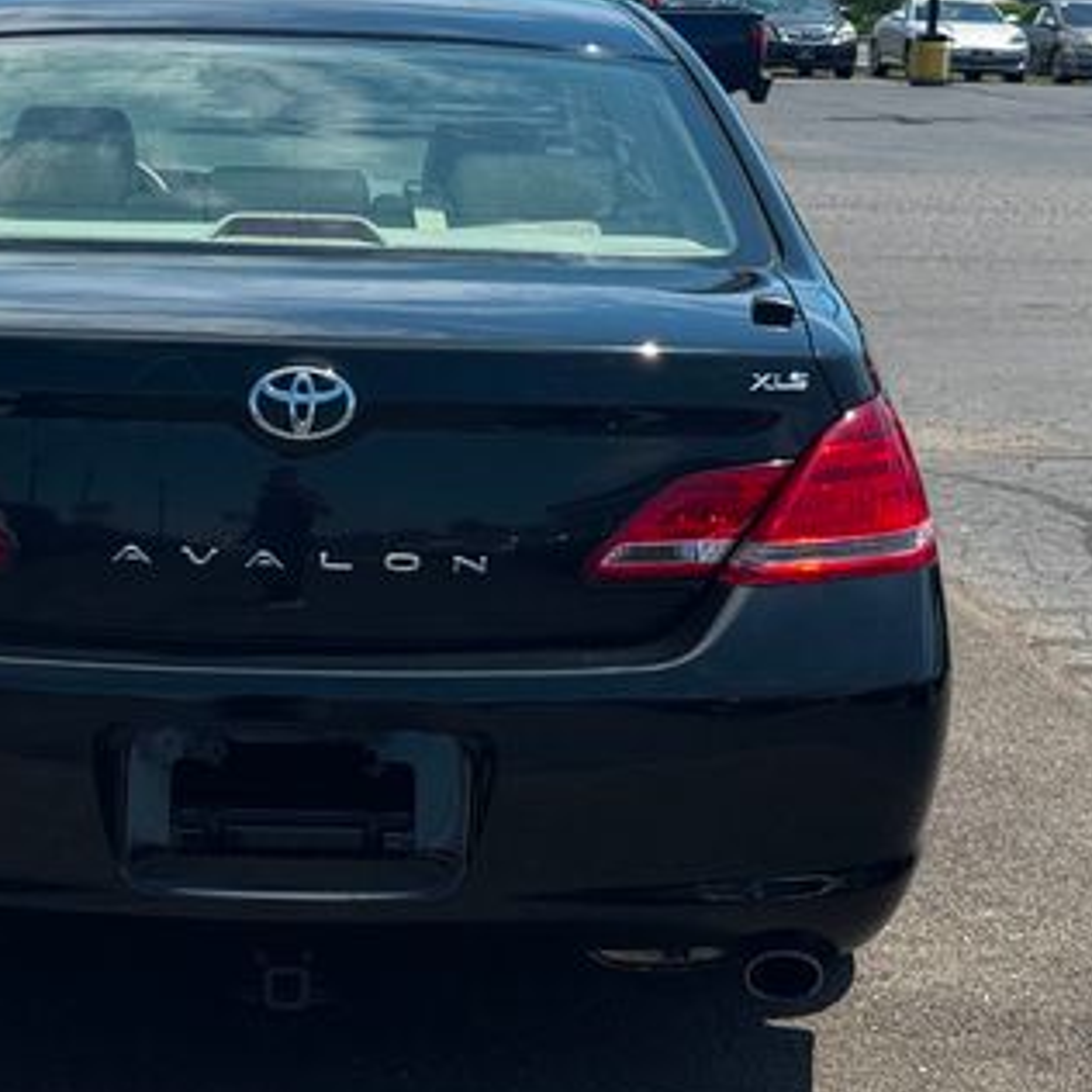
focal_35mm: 86
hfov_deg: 20.0
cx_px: 297
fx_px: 3069
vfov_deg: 20.1
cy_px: 363
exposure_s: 1/3425
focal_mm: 6.76
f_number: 1.78
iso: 64
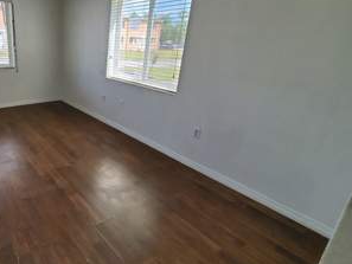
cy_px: 110
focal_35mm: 21
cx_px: 87
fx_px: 214
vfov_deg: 63.1
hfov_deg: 73.2
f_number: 2.2
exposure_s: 1/91
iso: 64
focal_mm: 1.8
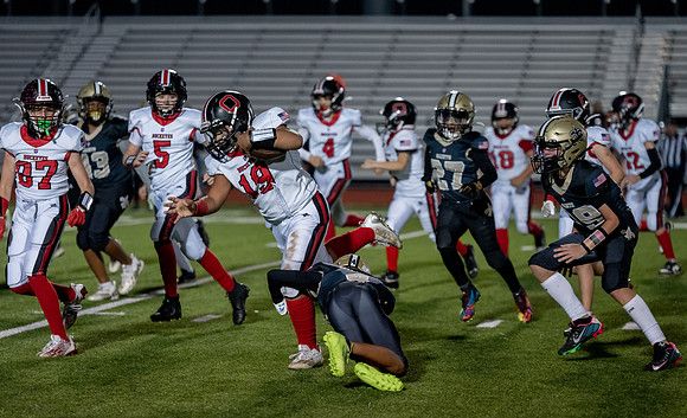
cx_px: 337
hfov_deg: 13.6
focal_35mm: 155
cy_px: 224
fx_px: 2882
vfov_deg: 8.3
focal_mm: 144
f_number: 2.8
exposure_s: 1/1250
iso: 5000
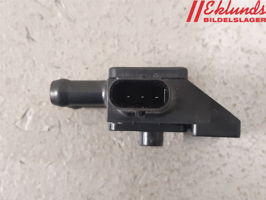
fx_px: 200
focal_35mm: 26
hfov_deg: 67.3
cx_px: 133
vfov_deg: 53.1
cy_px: 100
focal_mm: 3.93
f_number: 1.7
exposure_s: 1/25
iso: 400
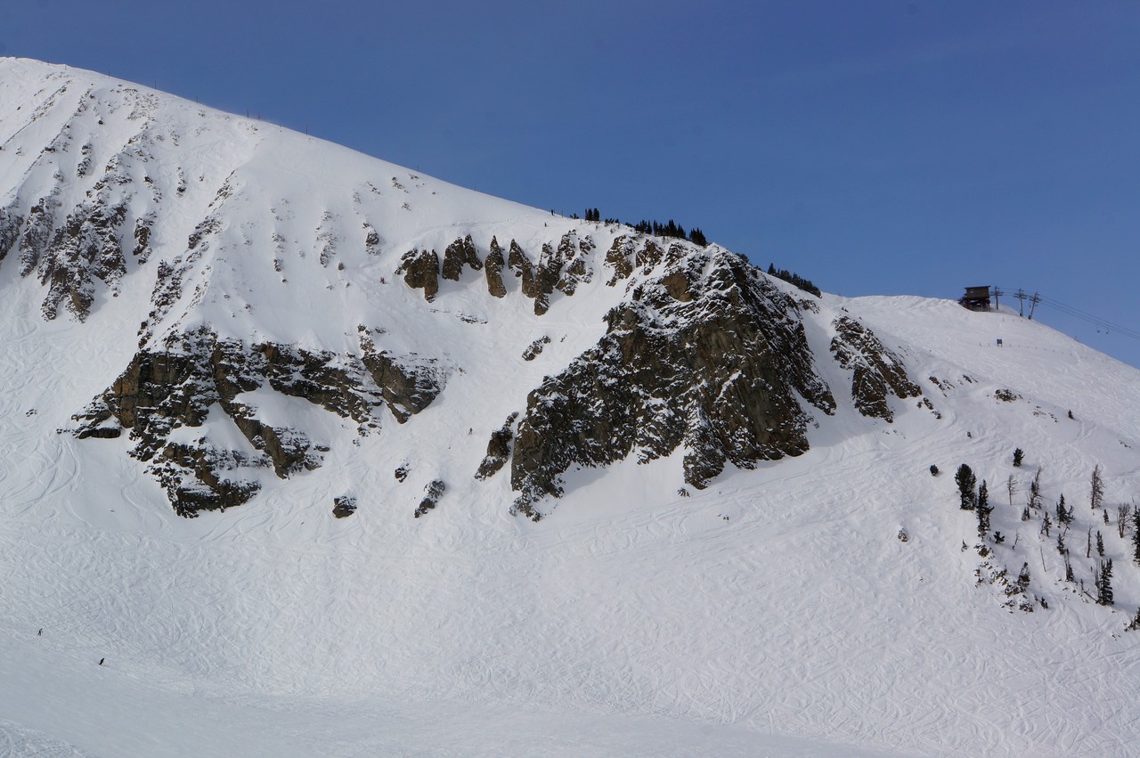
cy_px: 379
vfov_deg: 16.1
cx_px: 570
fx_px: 2672
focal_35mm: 84
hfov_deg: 24.1
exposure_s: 1/250
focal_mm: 56.3
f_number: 16
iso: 100
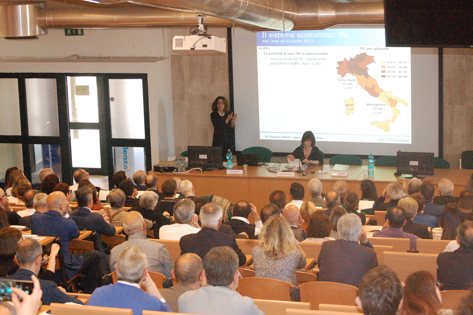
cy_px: 158
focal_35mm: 82
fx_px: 1083
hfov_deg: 24.6
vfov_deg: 16.5
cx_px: 236
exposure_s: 1/100
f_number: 5.6
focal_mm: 55
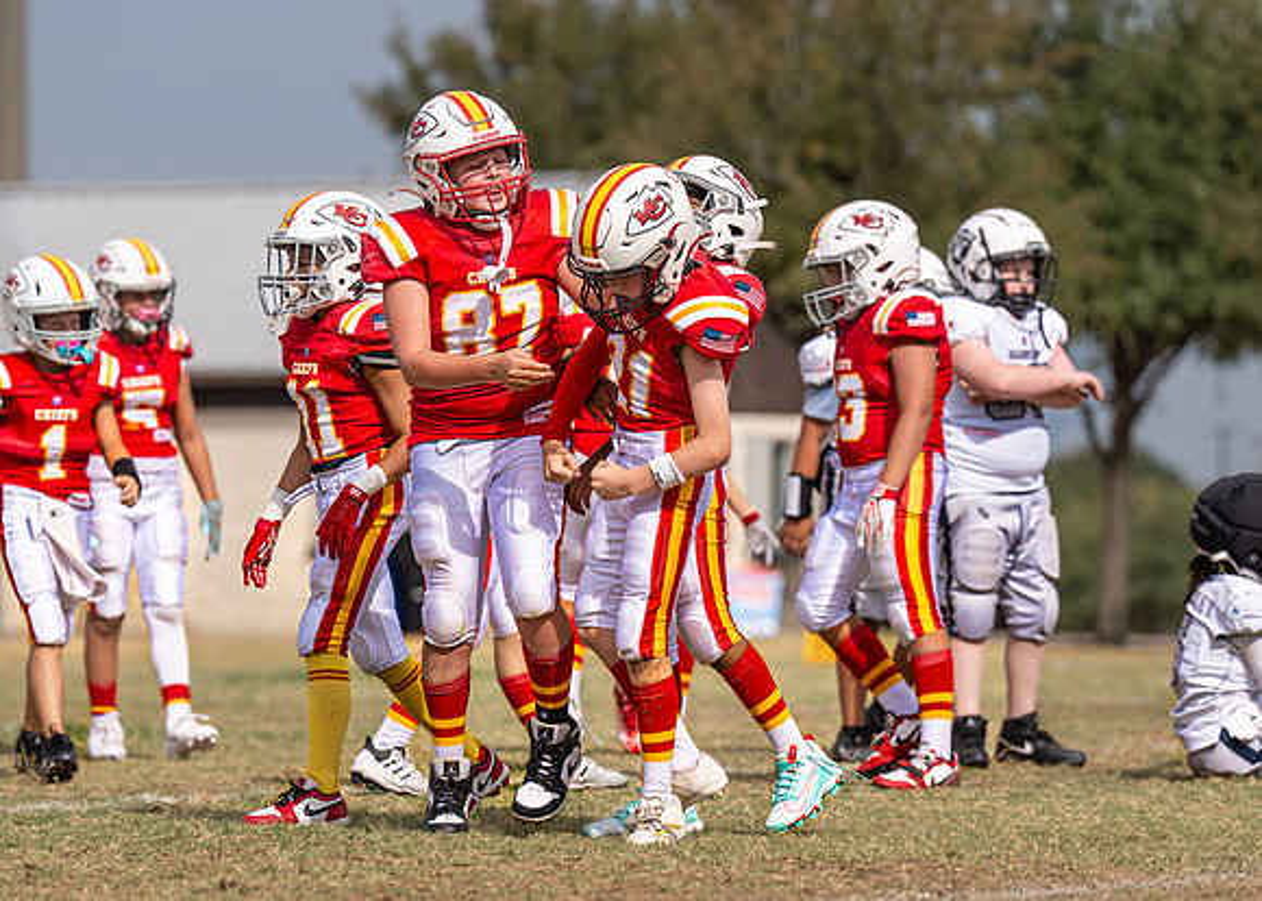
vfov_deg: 6.1
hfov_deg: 8.5
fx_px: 8452
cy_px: 485
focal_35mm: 236
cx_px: 520
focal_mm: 142
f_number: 2.8
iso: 160
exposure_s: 1/6400
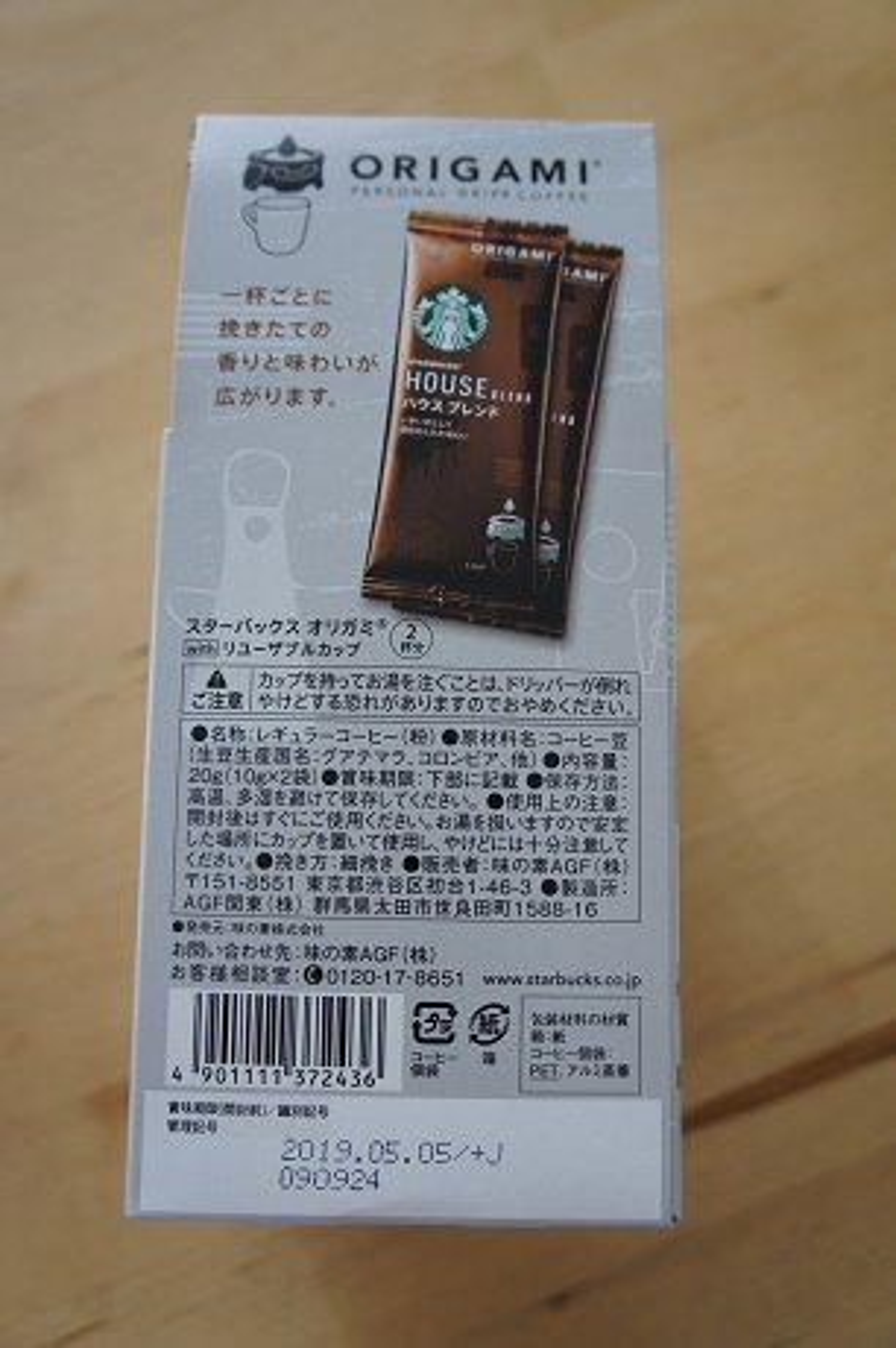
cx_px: 448
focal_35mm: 33
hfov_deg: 39.9
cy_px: 674
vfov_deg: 57.3
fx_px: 1234
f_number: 4
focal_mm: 22
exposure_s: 1/40
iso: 500
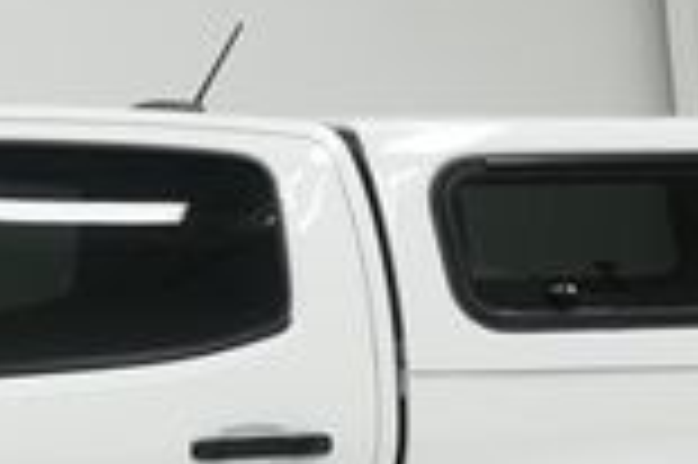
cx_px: -162
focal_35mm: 124
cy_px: 502
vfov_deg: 10.9
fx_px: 2402
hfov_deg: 15.8
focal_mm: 20
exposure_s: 1/200
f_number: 5.6
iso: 500
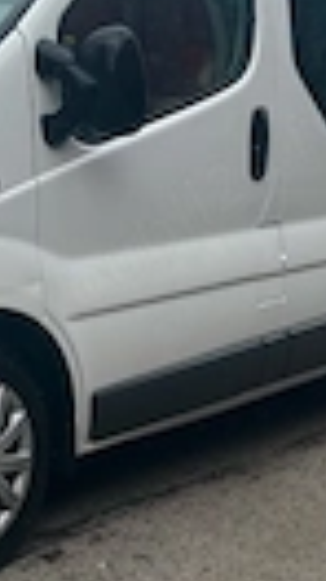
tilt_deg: -6.6
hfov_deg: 14.8
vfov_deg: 26.8
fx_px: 1217
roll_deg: +2.3
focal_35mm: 79
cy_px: 255
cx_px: -48
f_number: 1.78
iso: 80
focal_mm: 6.86
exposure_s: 1/864
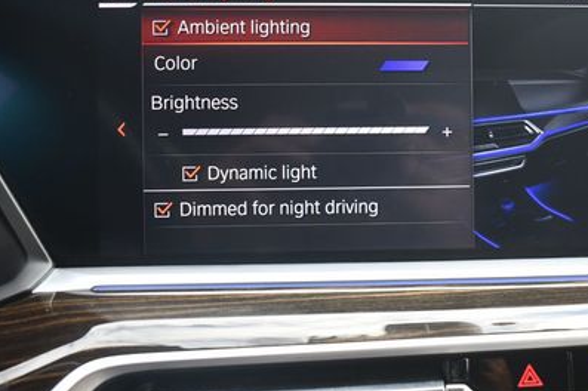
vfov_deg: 23.3
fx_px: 947
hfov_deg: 33.5
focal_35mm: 58
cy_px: 167
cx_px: 468
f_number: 3.8
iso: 640
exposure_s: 1/250
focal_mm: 24
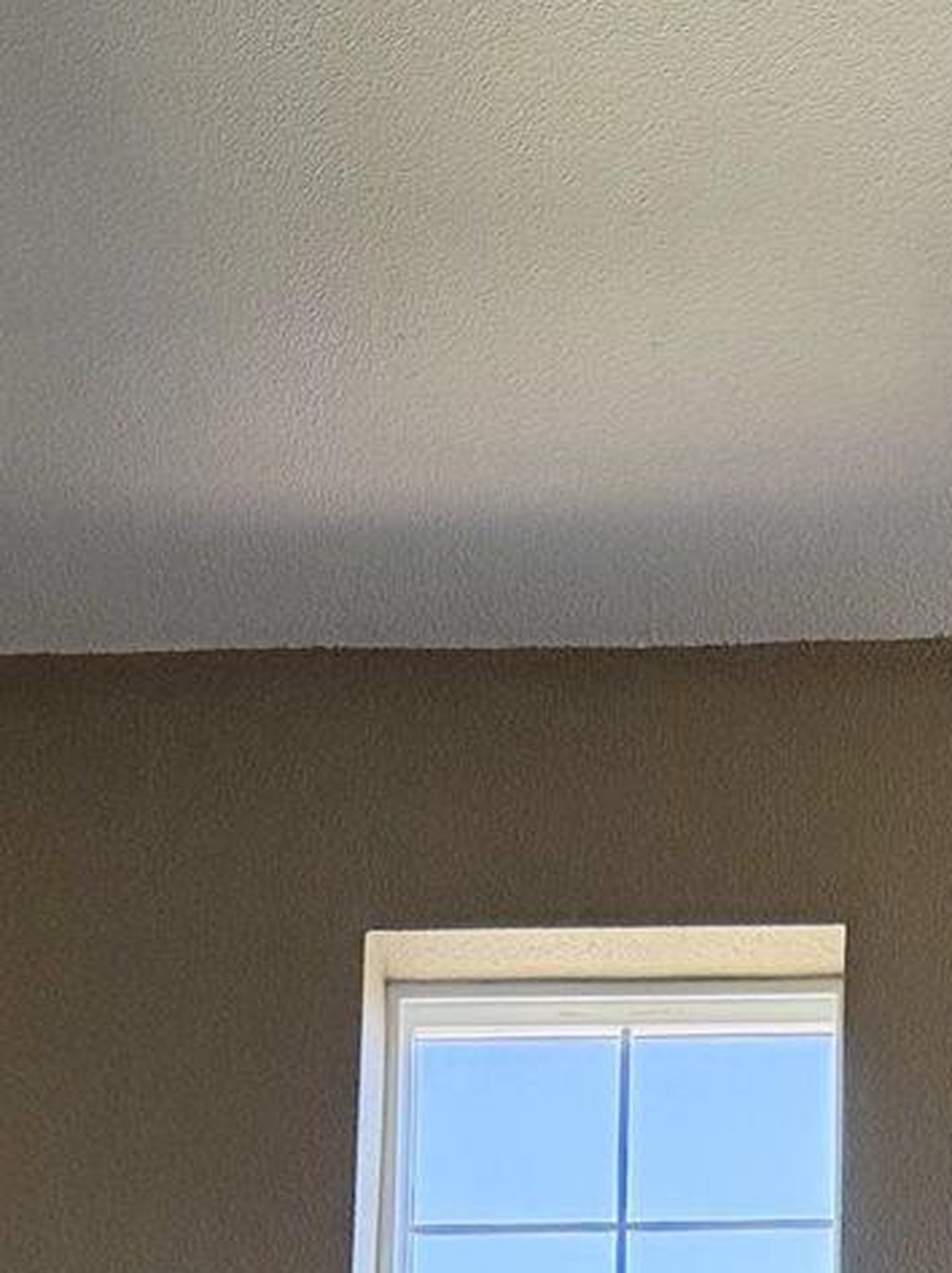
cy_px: 3049
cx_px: 1291
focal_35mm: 117
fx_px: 4296
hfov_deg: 12.2
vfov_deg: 12.9
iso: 200
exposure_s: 1/172
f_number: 1.78
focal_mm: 6.76
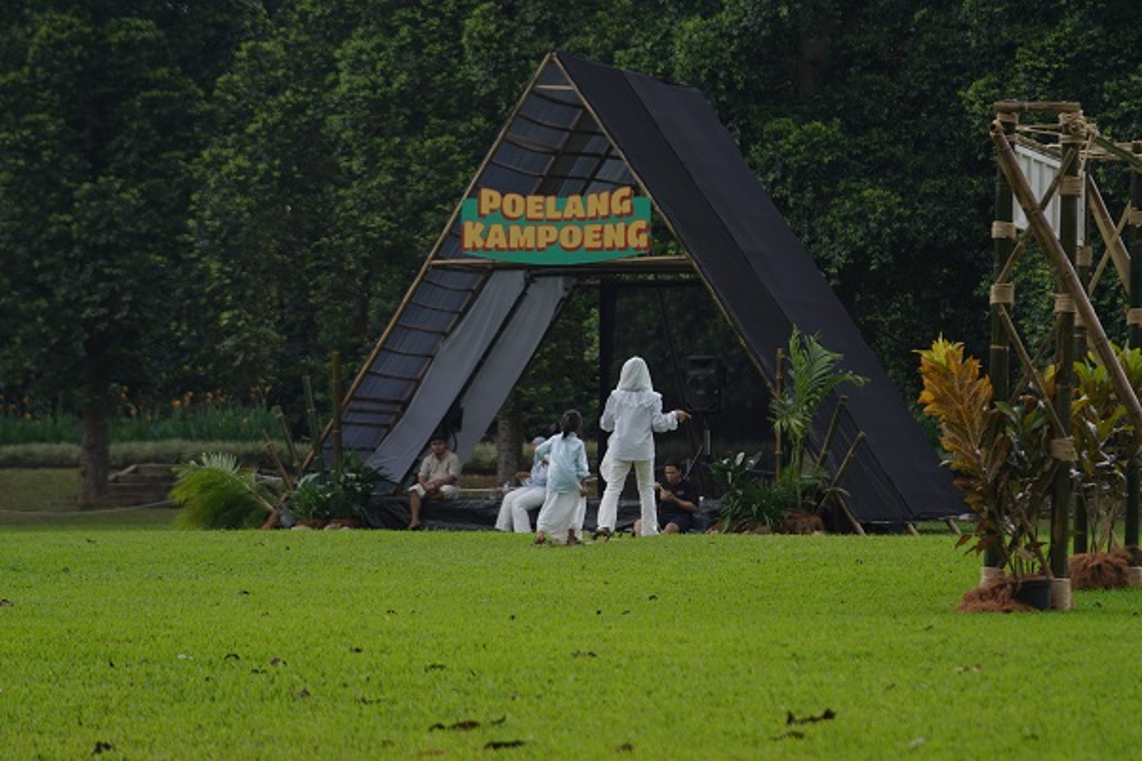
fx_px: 4520
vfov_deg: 9.6
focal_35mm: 142
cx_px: 571
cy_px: 380
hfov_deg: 14.4
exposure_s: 1/750
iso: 100
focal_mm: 95
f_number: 2.8
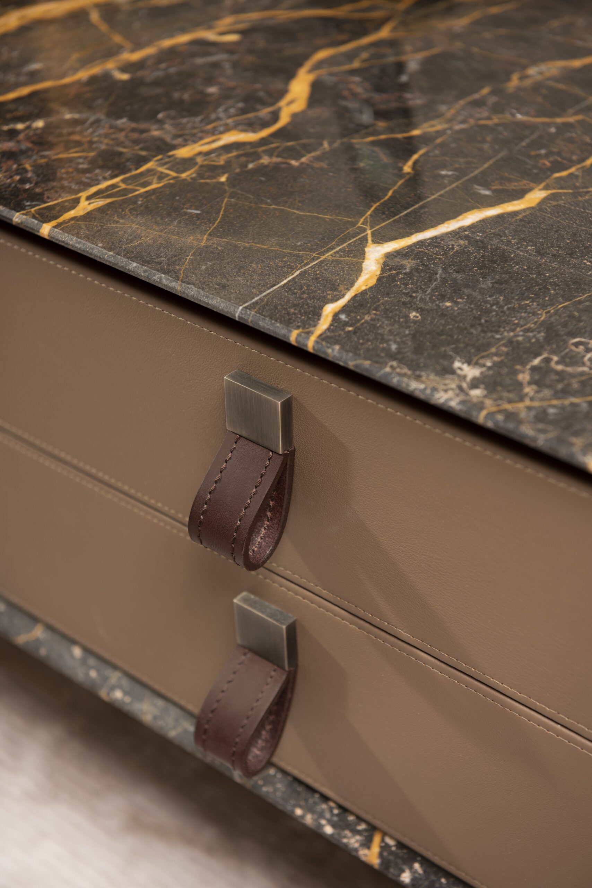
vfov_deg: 28.8
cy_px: 444
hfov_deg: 19.5
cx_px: 296
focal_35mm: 70
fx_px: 1726
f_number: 4.5
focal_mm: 70
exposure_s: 1/200
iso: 100
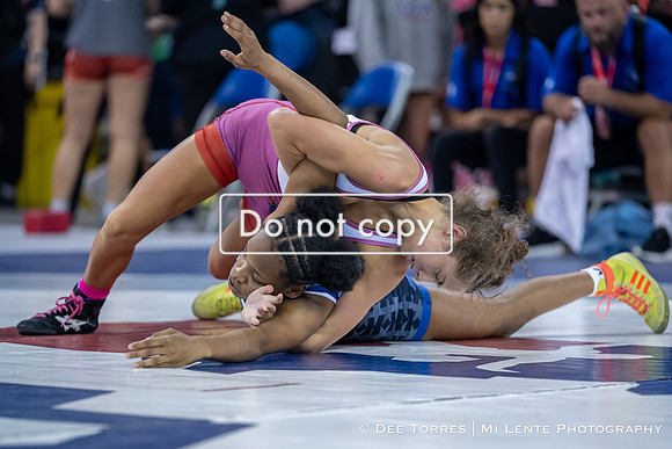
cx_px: 313
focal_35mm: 198
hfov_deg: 10.4
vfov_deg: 6.9
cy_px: 276
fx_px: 3704
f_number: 2.8
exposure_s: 1/800
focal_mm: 160
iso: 2800
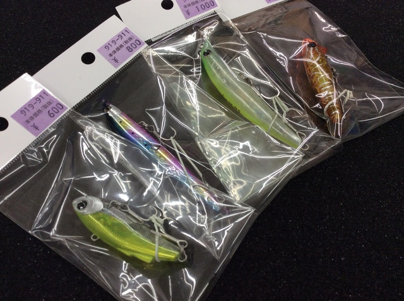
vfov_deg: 44.1
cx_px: 202
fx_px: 373
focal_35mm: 32
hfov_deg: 56.9
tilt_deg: -56.7
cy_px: 150
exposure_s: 1/120
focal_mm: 3.3
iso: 50
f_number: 2.4
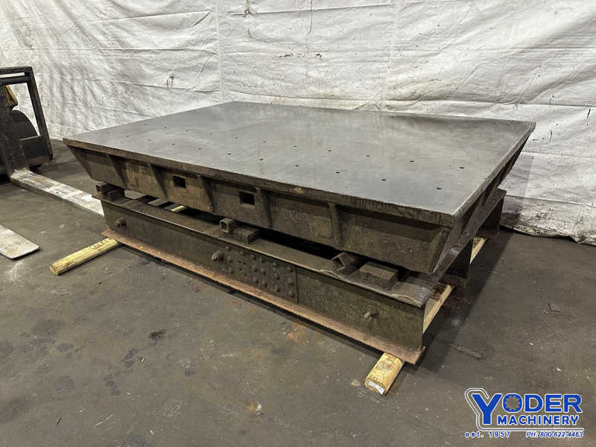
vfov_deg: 56.8
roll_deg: +1.4
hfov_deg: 71.6
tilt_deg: -24.0
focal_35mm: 24
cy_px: 224
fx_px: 413
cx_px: 298
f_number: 1.78
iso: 250
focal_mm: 6.86
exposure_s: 1/60
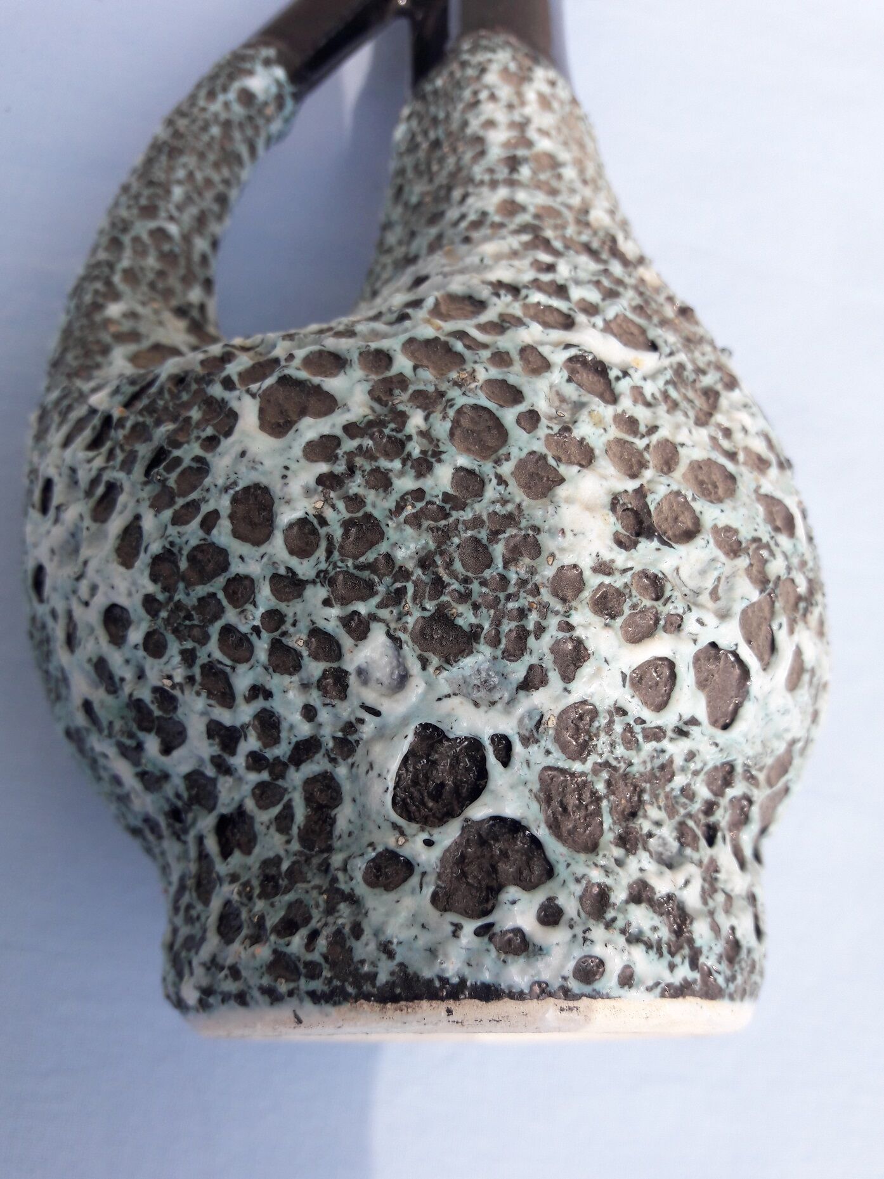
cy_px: 590
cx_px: 442
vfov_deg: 63.4
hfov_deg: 49.8
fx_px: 953
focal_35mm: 28
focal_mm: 3.7
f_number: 1.9
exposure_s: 1/1142
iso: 40
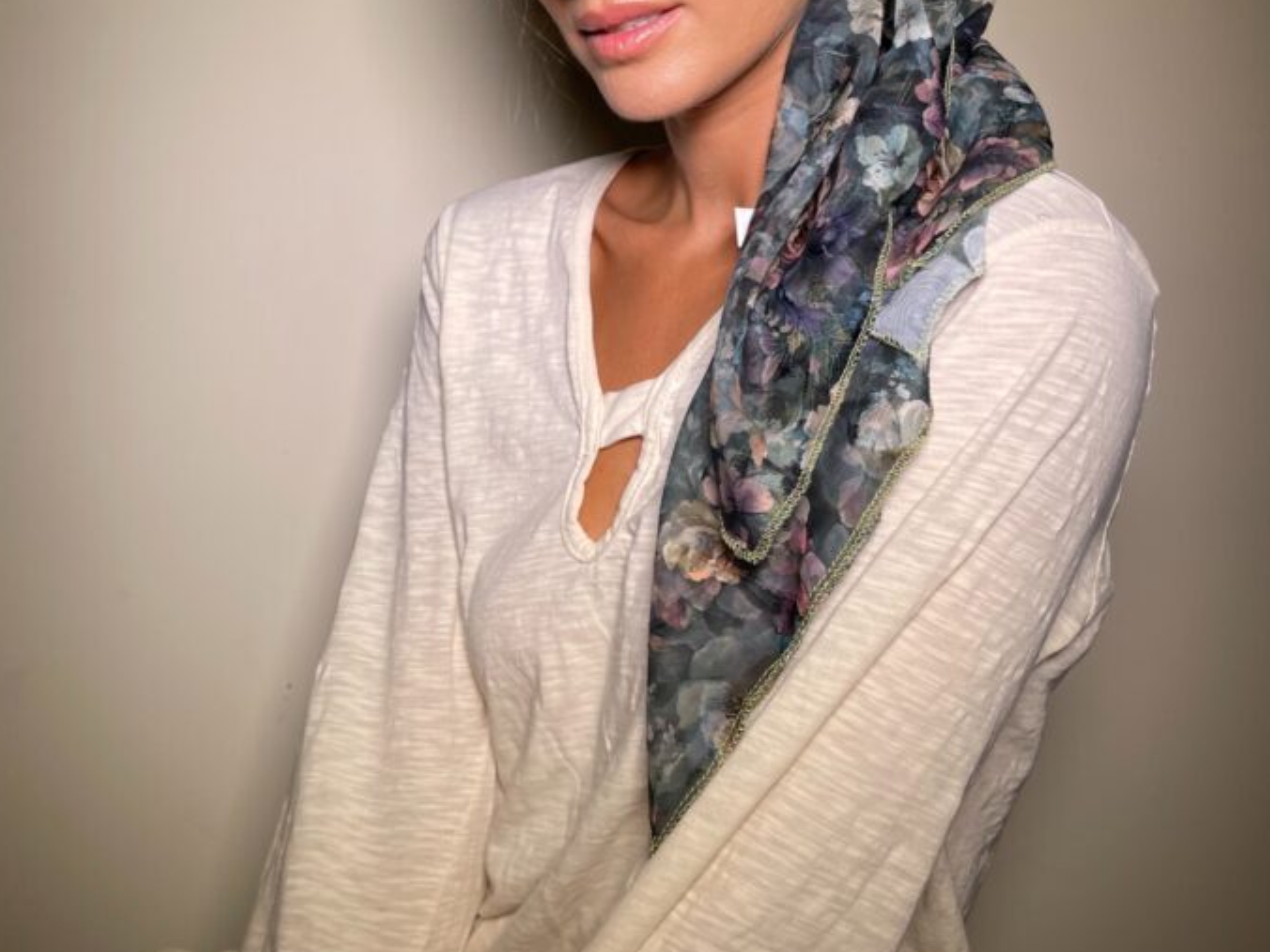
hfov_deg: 50.1
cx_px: 663
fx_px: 1357
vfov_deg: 37.2
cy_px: 177
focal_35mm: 37
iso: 32
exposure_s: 1/126
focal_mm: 5.1
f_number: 1.6
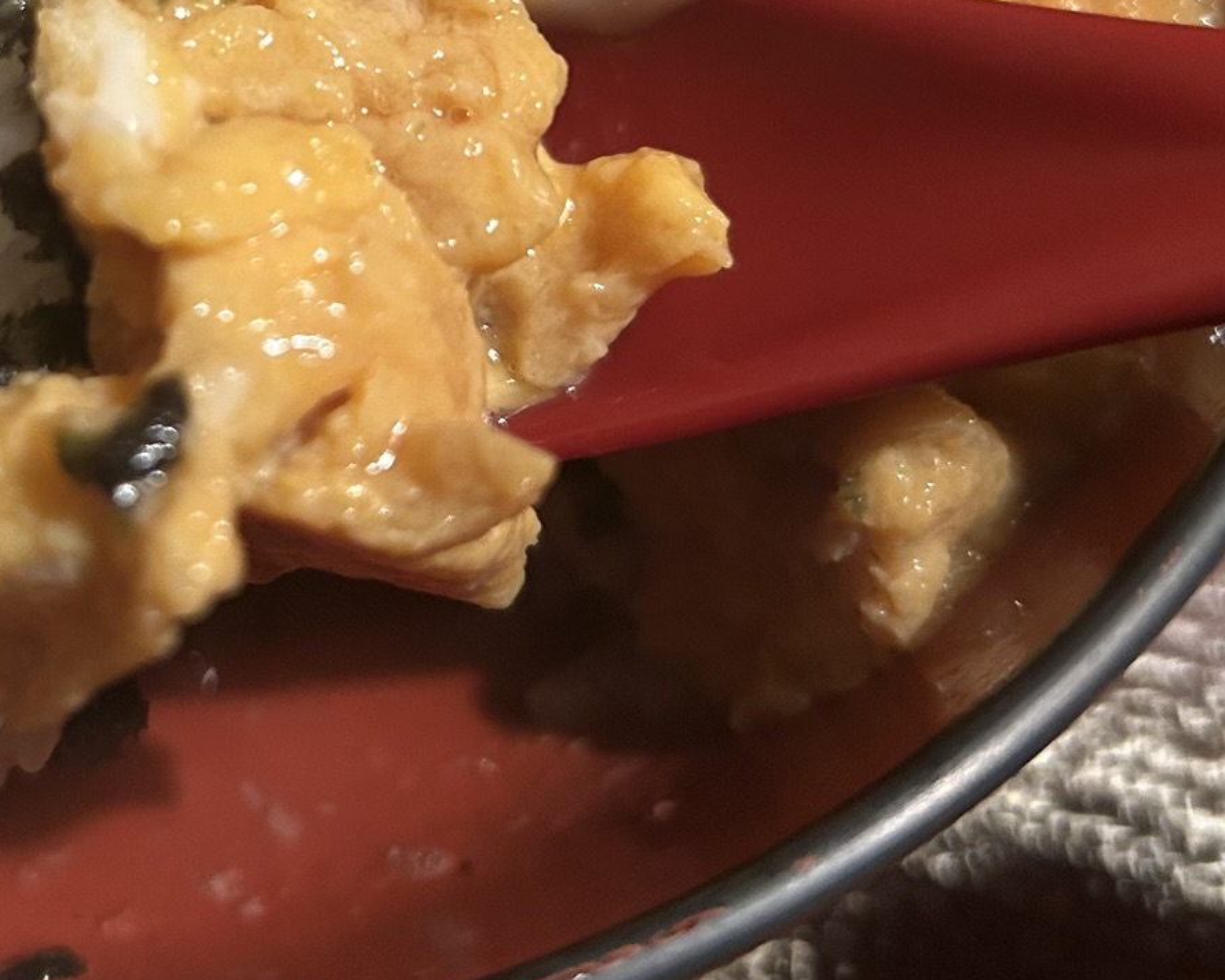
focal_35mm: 57
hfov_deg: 32.2
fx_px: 2067
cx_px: 268
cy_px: -6
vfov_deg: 25.3
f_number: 1.5
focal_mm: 5.7
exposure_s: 1/50
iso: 320
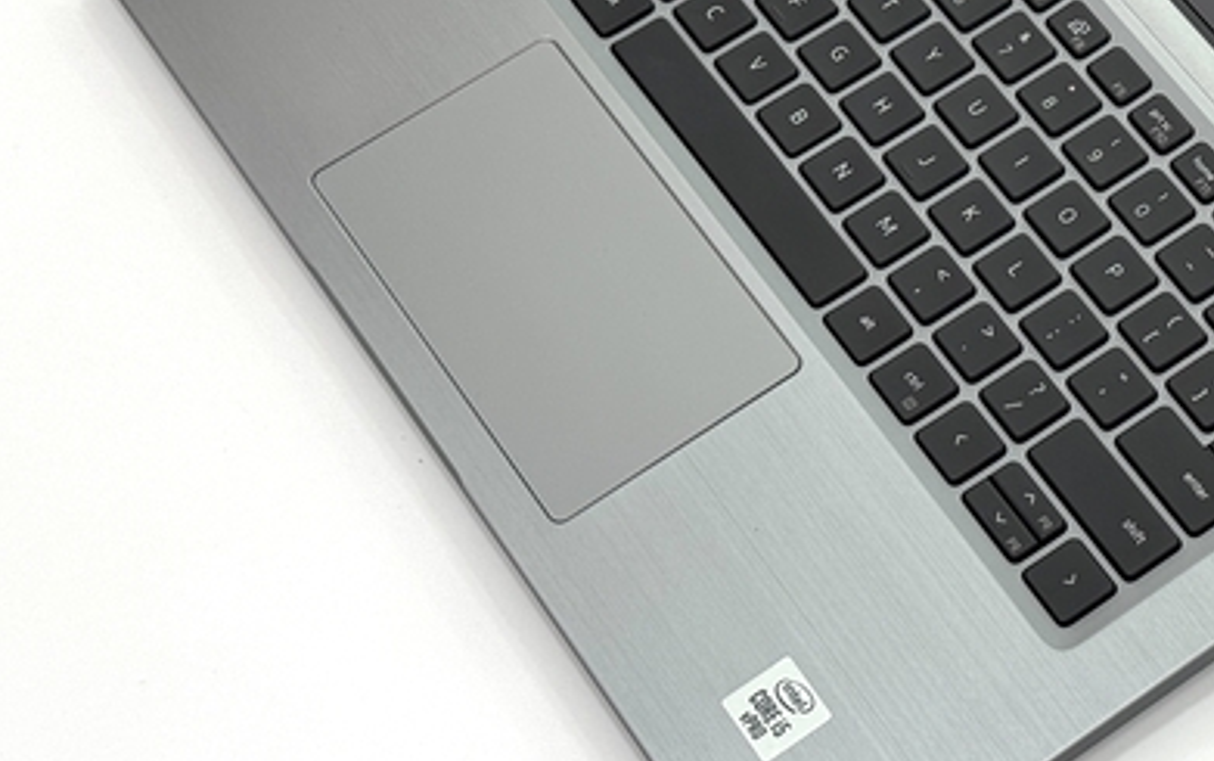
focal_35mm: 104
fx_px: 3443
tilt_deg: -54.3
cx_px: 1099
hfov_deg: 19.6
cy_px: 28
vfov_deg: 12.5
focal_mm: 6.76
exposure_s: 1/121
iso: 80
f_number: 1.78
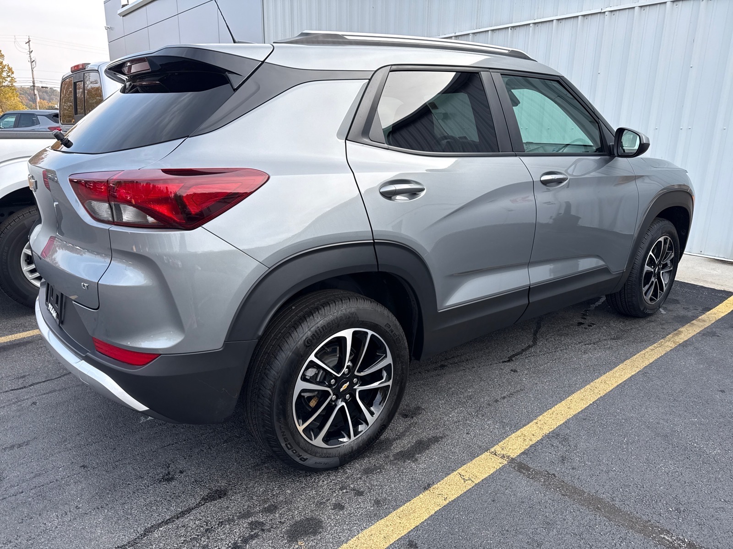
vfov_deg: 56.8
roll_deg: -1.0
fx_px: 508
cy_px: 274
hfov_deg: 71.6
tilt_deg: -14.8
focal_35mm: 24
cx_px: 366
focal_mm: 6.76
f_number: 1.78
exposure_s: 1/909
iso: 80
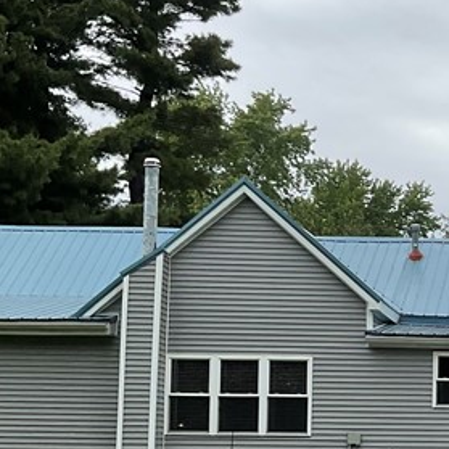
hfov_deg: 17.1
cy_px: 377
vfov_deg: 18.3
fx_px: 1379
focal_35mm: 94
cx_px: 631
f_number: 1.8
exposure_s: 1/1055
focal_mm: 3
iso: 16
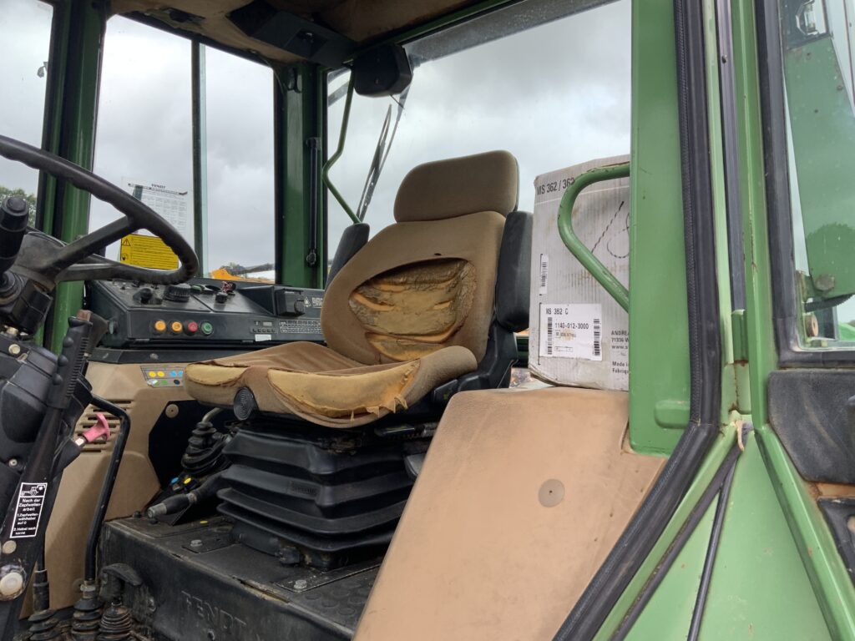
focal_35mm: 29
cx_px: 428
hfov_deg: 61.7
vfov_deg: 48.2
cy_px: 320
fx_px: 716
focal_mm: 3
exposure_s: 1/205
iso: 16
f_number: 1.8
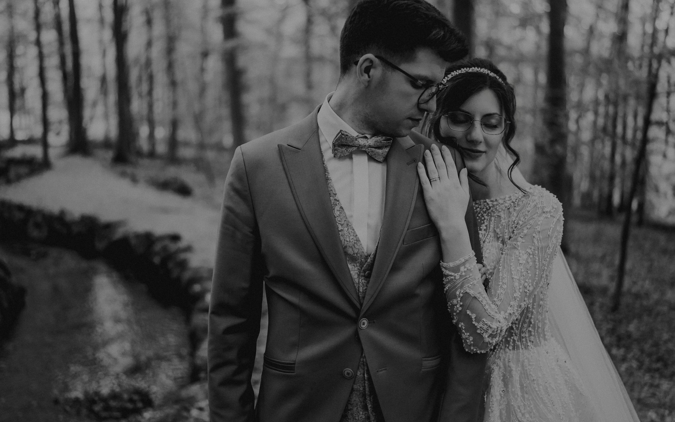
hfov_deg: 54.0
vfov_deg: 35.3
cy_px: 195
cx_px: 335
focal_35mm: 36
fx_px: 662
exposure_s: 1/320
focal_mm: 35
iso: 640
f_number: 1.4
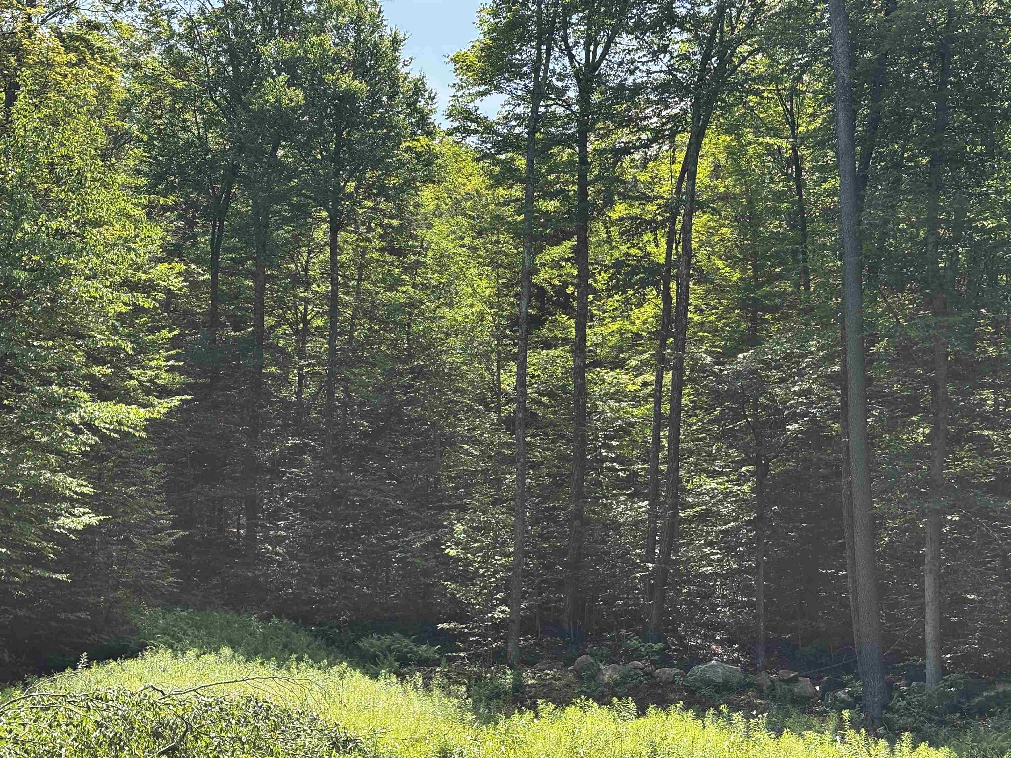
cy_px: 379
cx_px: 506
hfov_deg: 36.8
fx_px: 1519
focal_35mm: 52
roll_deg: -0.1
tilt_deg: +13.2
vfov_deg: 28.0
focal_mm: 5.96
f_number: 1.6
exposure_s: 1/571
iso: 32
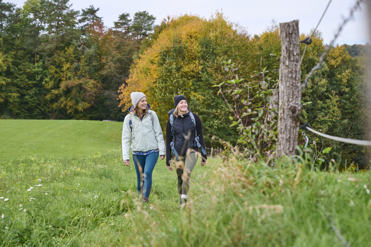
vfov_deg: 19.2
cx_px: 185
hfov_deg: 28.5
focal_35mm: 71
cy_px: 123
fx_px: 732
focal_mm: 70
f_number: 5.6
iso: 100
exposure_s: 1/160
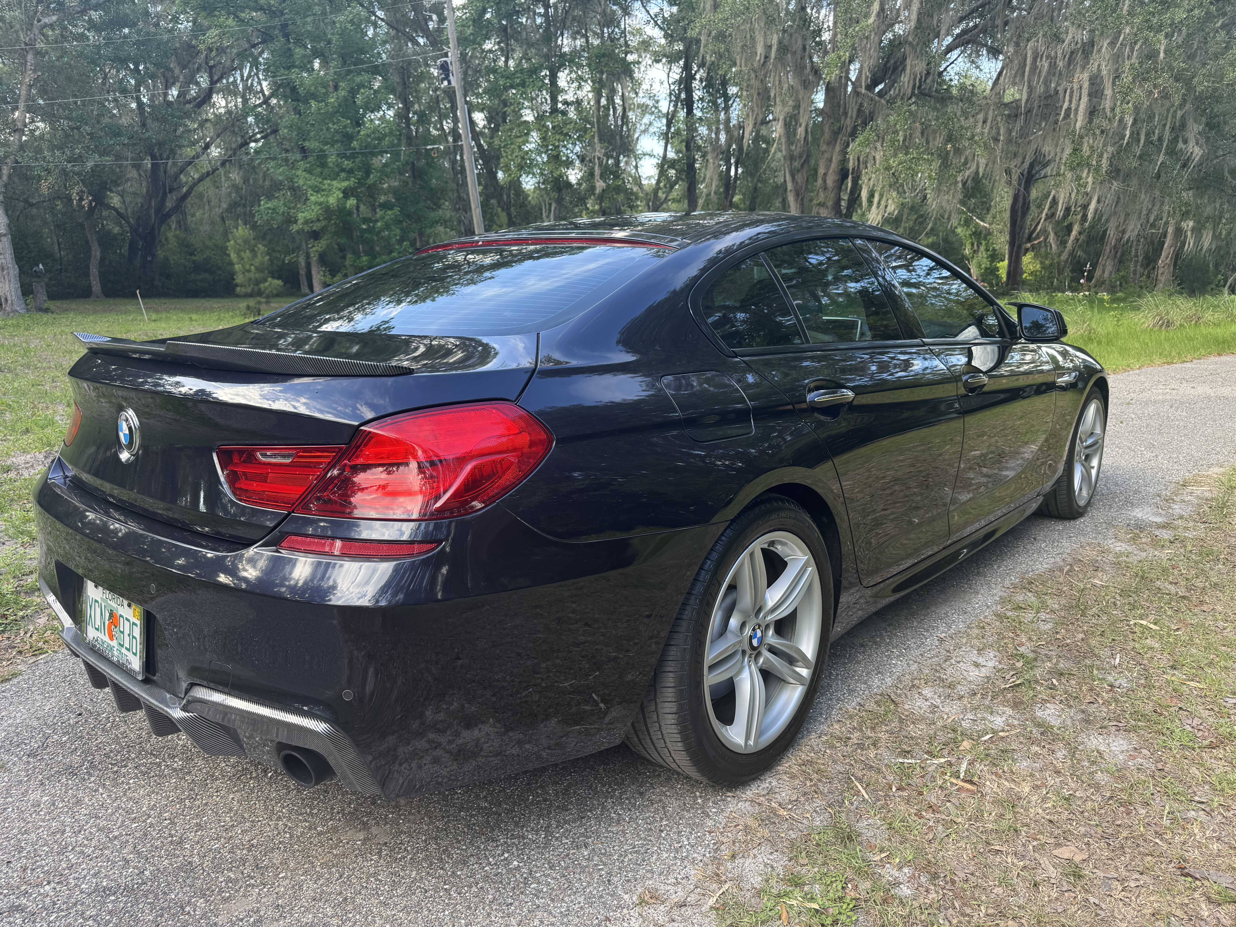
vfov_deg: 56.8
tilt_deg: -12.6
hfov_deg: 71.6
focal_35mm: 24
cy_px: 464
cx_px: 618
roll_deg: +3.0
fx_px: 857
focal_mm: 6.76
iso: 50
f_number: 1.78
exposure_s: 1/123
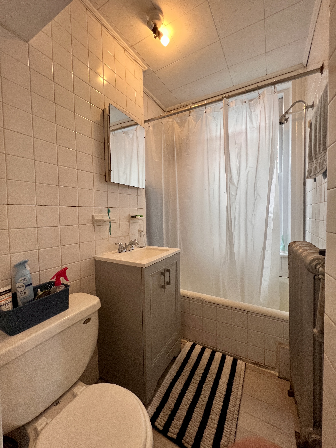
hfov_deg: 89.9
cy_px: 224
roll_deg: +1.3
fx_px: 168
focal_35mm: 13
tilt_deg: -2.1
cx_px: 168
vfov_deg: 106.2
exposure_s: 1/120
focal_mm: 1.57
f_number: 1.8
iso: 200
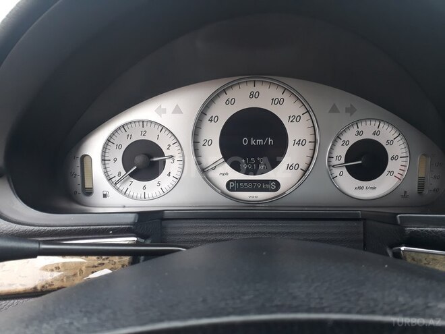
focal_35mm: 27
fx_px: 347
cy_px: 167
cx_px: 222
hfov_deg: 65.3
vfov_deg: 51.4
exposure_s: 1/33
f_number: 1.9
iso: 64
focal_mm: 3.6
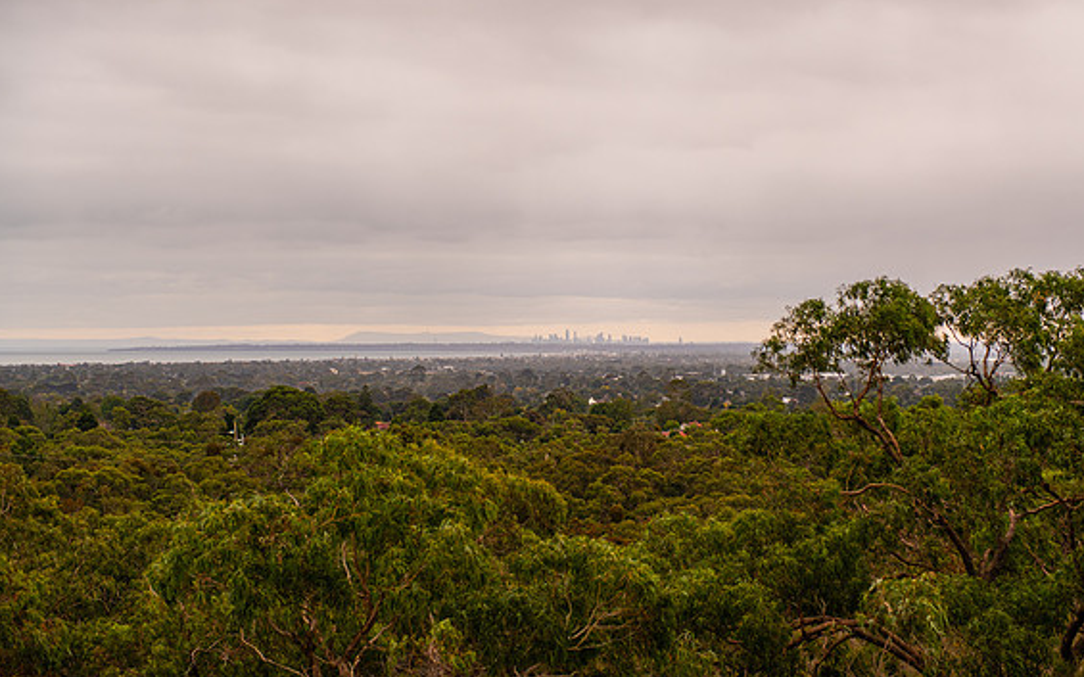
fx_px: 2481
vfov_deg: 15.5
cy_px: 338
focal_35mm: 84
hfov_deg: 24.6
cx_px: 609
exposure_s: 1/640
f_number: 2.8
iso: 100
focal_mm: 70
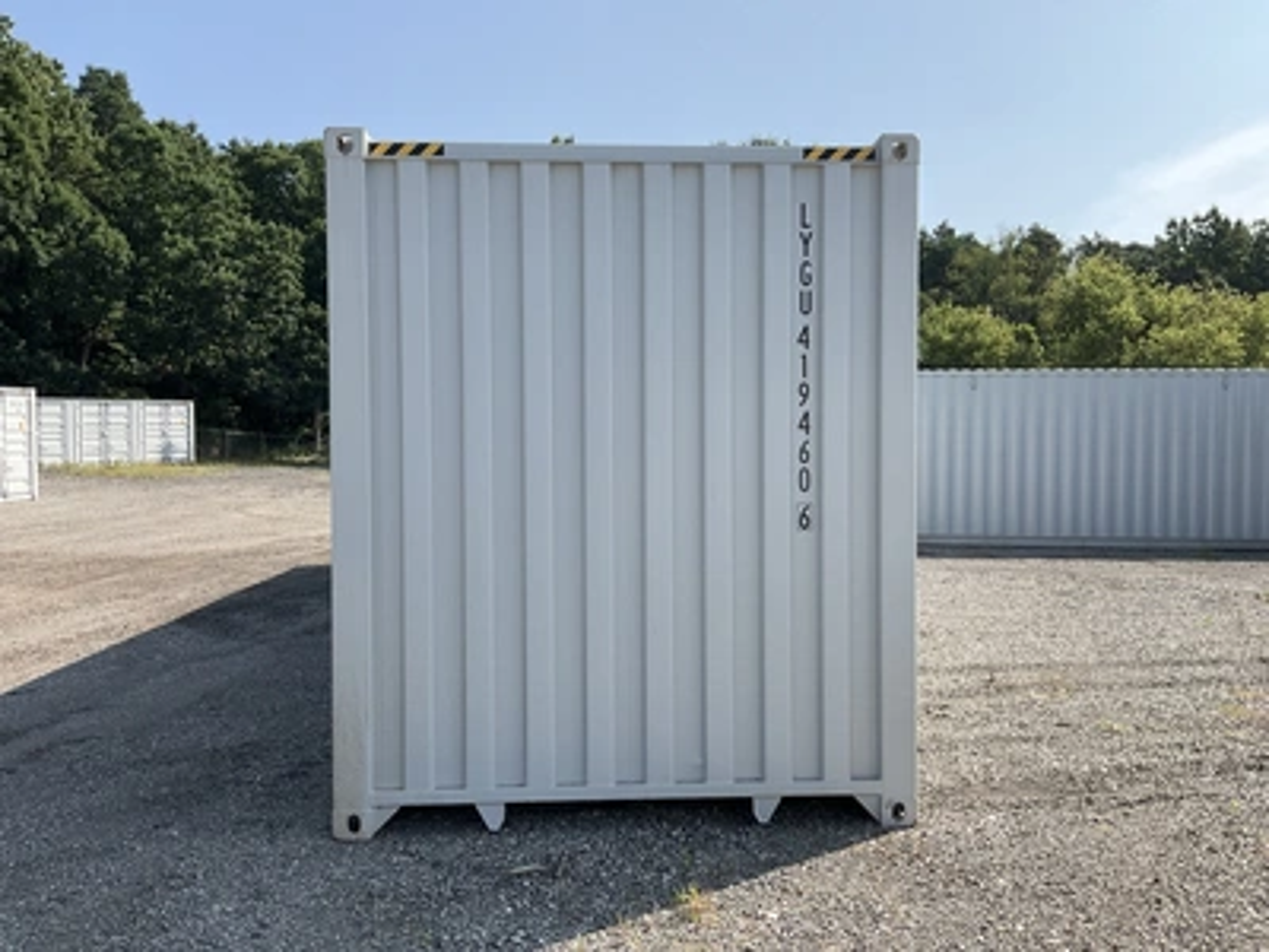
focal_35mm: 29
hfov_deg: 61.7
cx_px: 634
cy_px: 476
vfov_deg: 48.2
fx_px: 1063
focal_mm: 3
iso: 25
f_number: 1.8
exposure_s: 1/1490
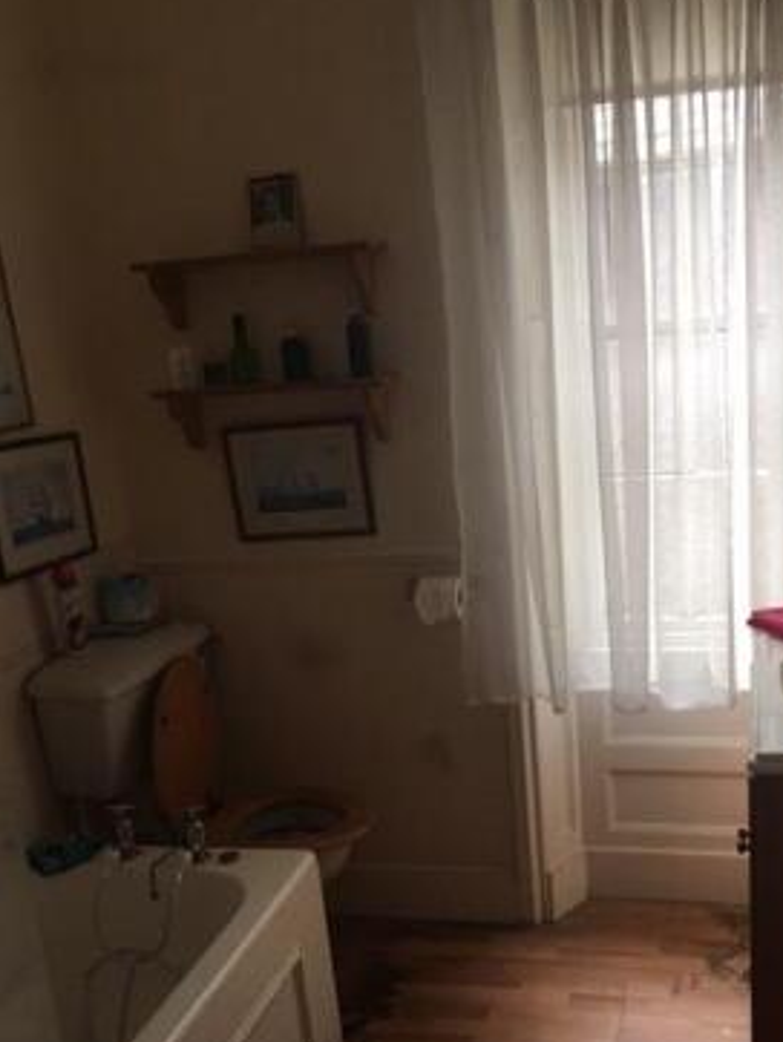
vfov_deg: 52.3
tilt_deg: -12.8
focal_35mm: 35
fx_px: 1054
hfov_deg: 40.7
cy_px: 609
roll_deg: +5.3
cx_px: 423
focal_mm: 4.15
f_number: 2.2
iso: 40
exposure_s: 1/33
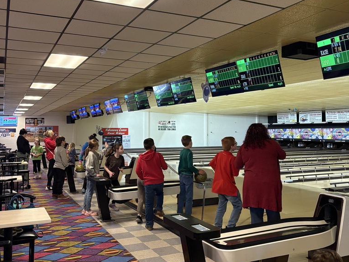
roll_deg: -0.1
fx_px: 353
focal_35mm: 35
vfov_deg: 40.6
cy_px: 112
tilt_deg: +3.2
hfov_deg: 52.6
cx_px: 175
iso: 320
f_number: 1.6
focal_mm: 5.96
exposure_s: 1/60
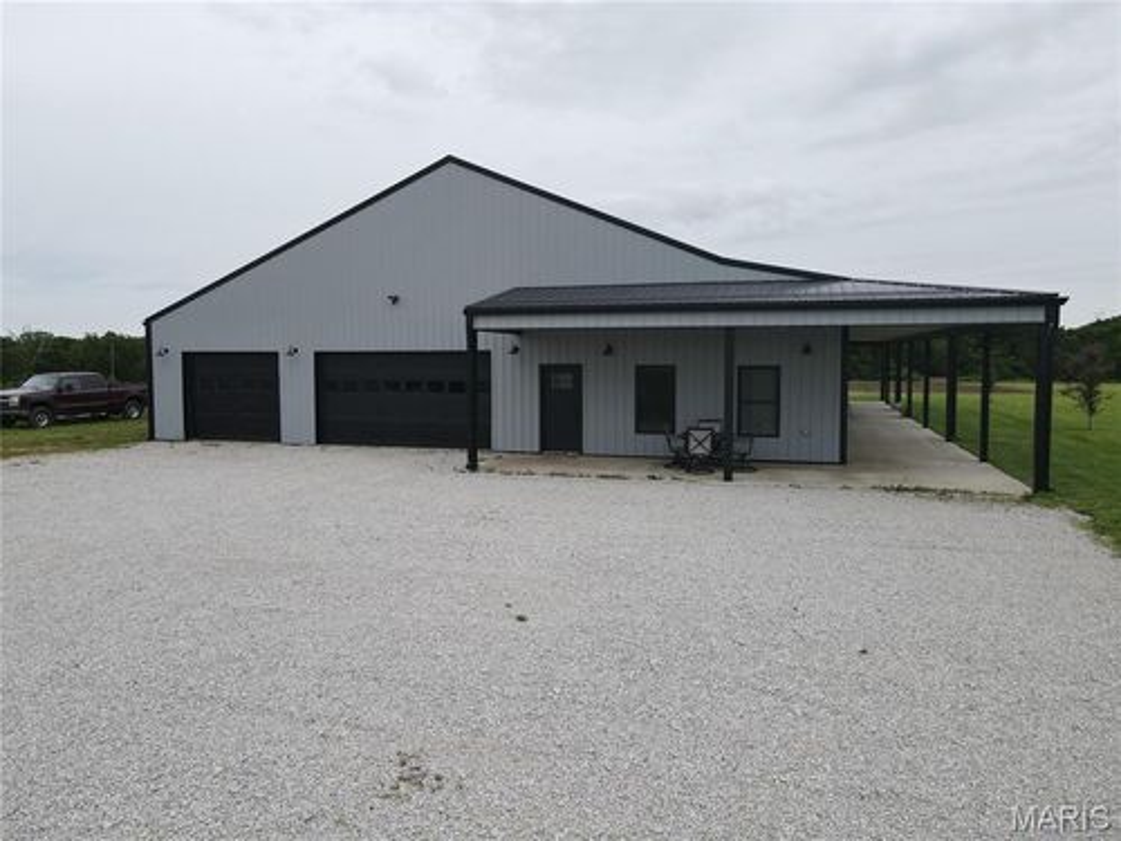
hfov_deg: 71.6
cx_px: 560
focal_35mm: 24
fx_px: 777
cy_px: 420
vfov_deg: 56.8
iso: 110
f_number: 2.8
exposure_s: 1/200
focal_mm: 4.5
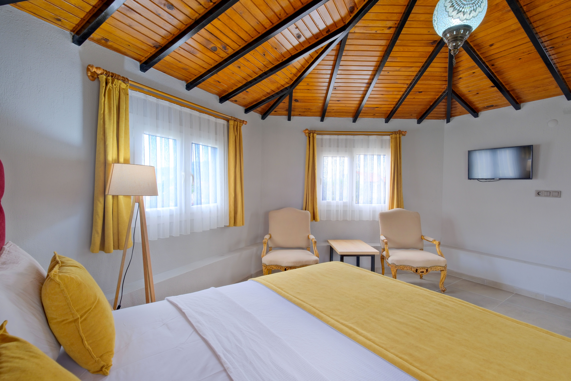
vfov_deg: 77.3
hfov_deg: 100.4
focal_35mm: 15
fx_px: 238
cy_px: 190
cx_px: 286
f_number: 8
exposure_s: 1/3
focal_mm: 10
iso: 125
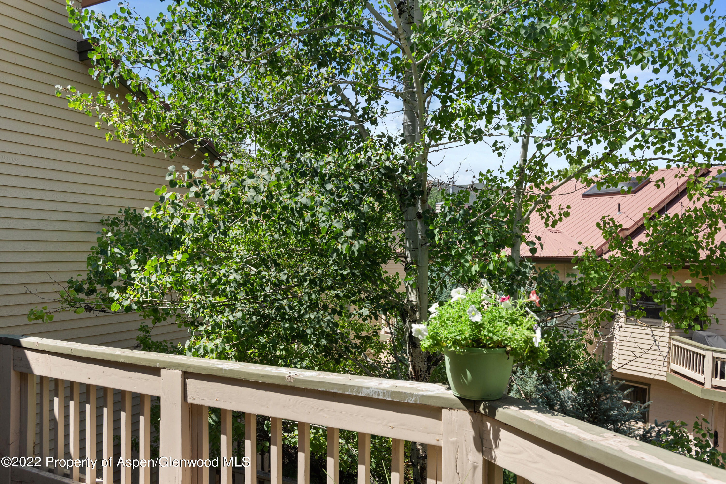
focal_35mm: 26
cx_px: 363
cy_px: 242
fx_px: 524
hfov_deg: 69.4
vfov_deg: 49.6
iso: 250
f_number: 7.1
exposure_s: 1/800
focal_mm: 26
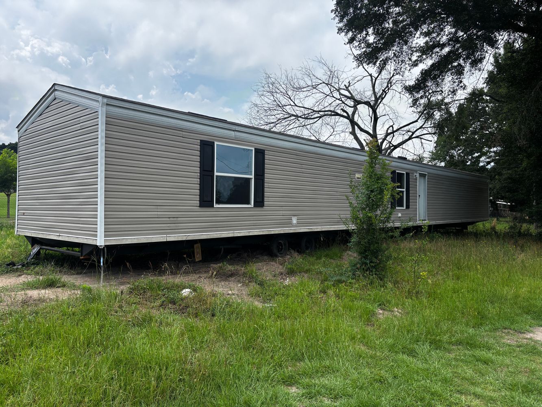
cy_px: 204
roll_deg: -1.9
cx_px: 271
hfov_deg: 67.3
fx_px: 407
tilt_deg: -1.3
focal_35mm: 26
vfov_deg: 53.1
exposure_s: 1/2398
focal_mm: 5.96
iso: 50
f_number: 1.6
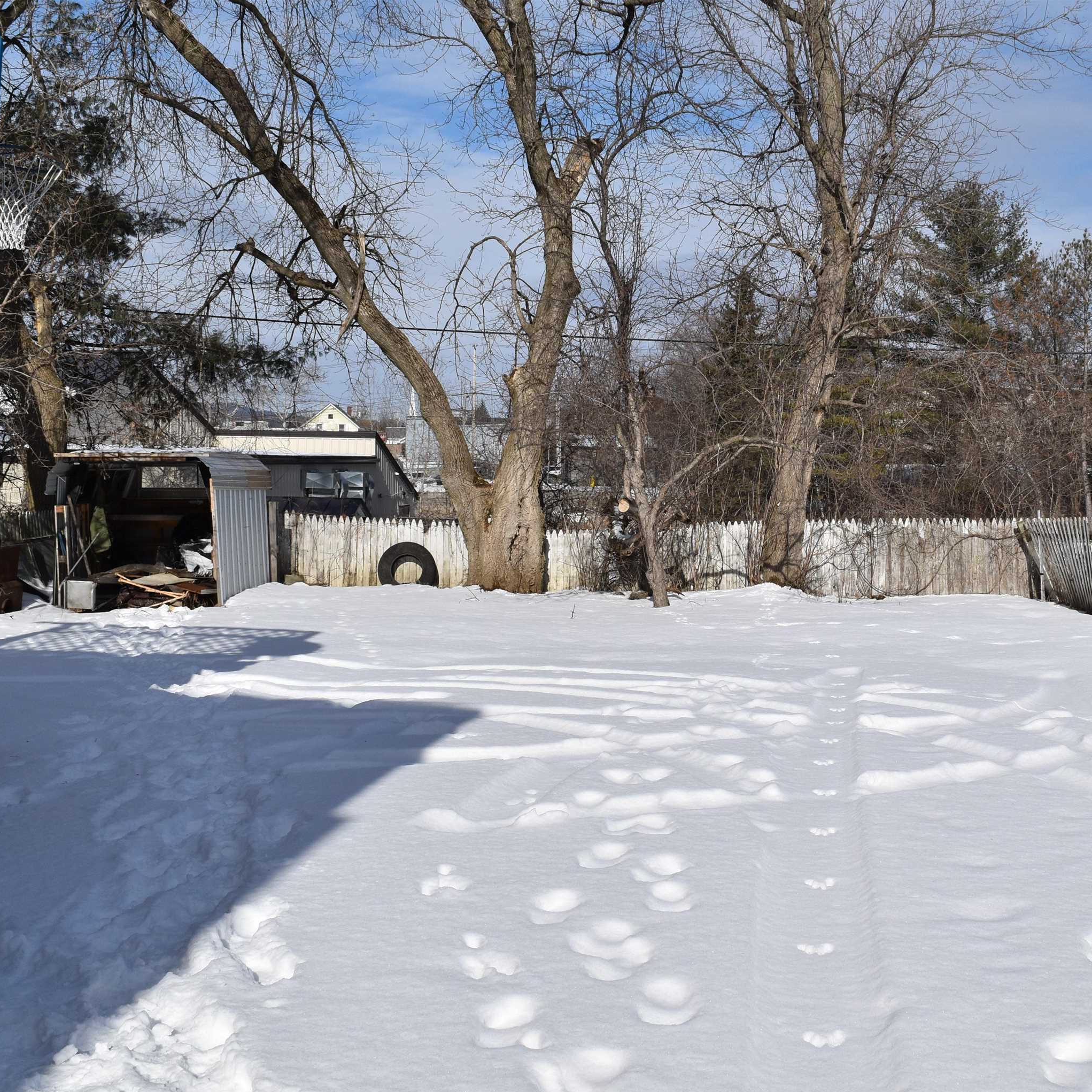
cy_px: 547
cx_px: 716
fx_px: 1642
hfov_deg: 36.5
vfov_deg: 36.8
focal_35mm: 46
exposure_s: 1/640
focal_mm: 24
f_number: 13
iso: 200
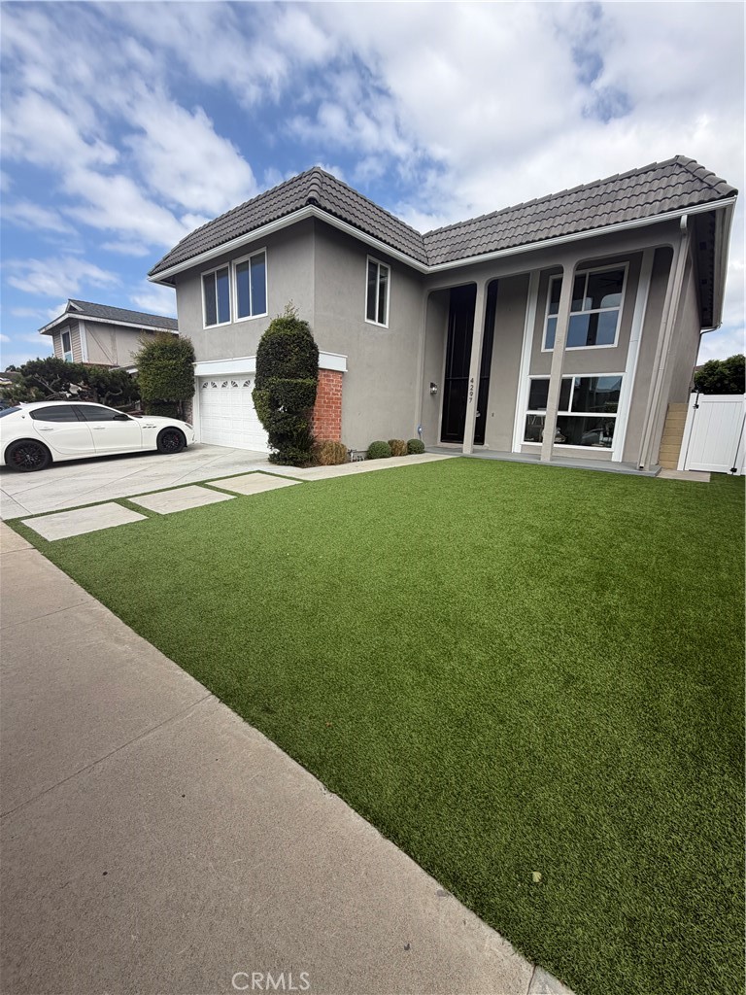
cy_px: 498
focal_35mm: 14
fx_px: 402
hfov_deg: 85.7
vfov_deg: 102.1
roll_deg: -2.8
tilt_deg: -11.3
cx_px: 373
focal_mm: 2.22
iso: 25
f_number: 2.2
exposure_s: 1/770
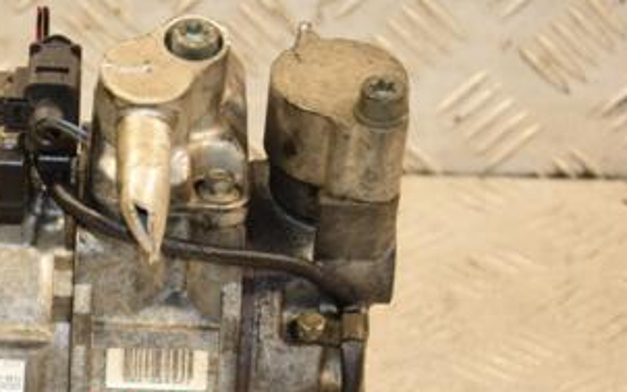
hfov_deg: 11.1
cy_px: 265
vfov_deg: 7.0
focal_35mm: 188
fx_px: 3214
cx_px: 46
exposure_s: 1/125
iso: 800
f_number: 5.3
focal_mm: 62
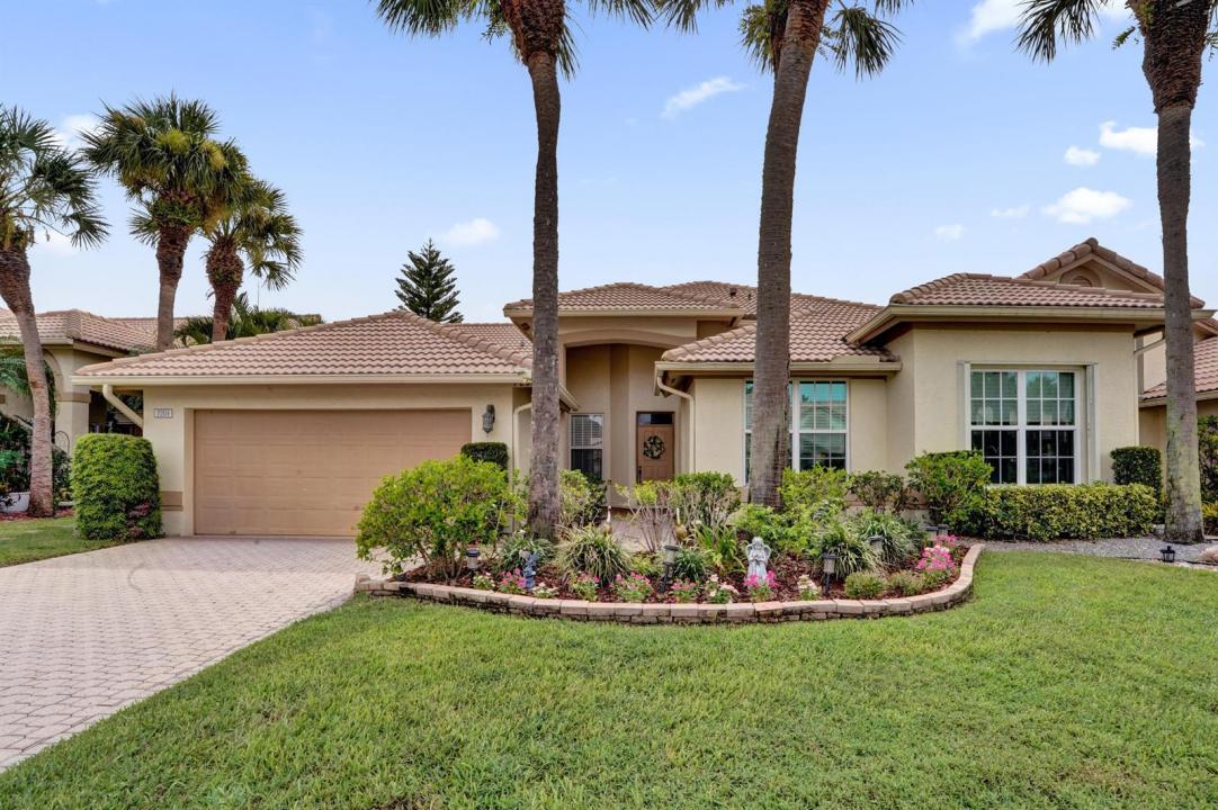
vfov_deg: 73.7
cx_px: 609
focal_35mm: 16
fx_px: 541
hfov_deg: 96.8
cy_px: 405
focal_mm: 16
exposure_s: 1/200
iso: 640
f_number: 22
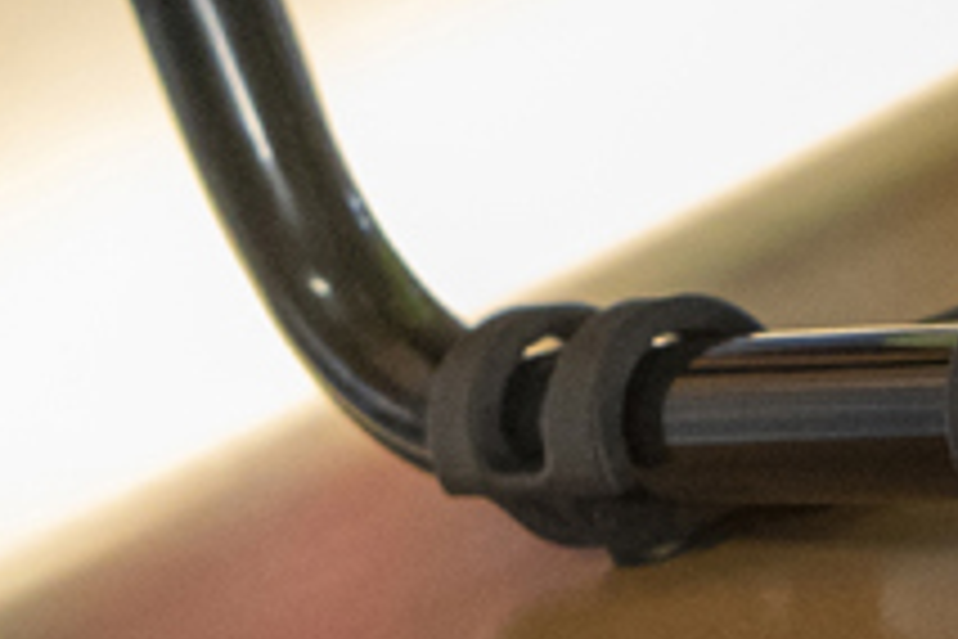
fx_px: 6413
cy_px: -482
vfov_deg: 5.6
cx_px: 517
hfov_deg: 8.5
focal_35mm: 241
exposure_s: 1/160
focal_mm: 38
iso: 2500
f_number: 4
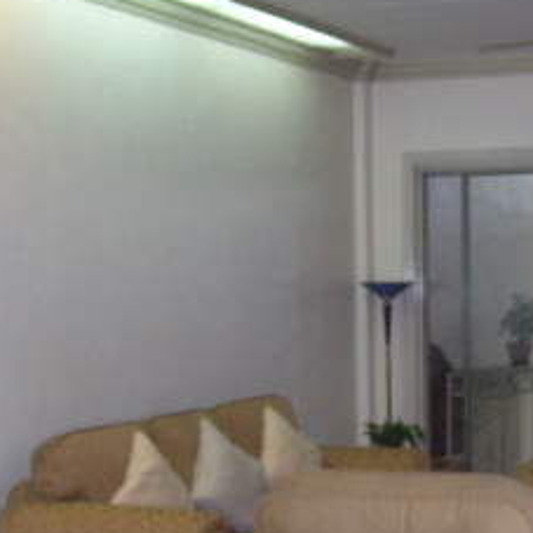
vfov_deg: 20.4
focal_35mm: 84
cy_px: 418
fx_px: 1463
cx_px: 507
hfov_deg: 20.1
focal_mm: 6
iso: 160
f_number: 2.7
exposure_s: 1/60
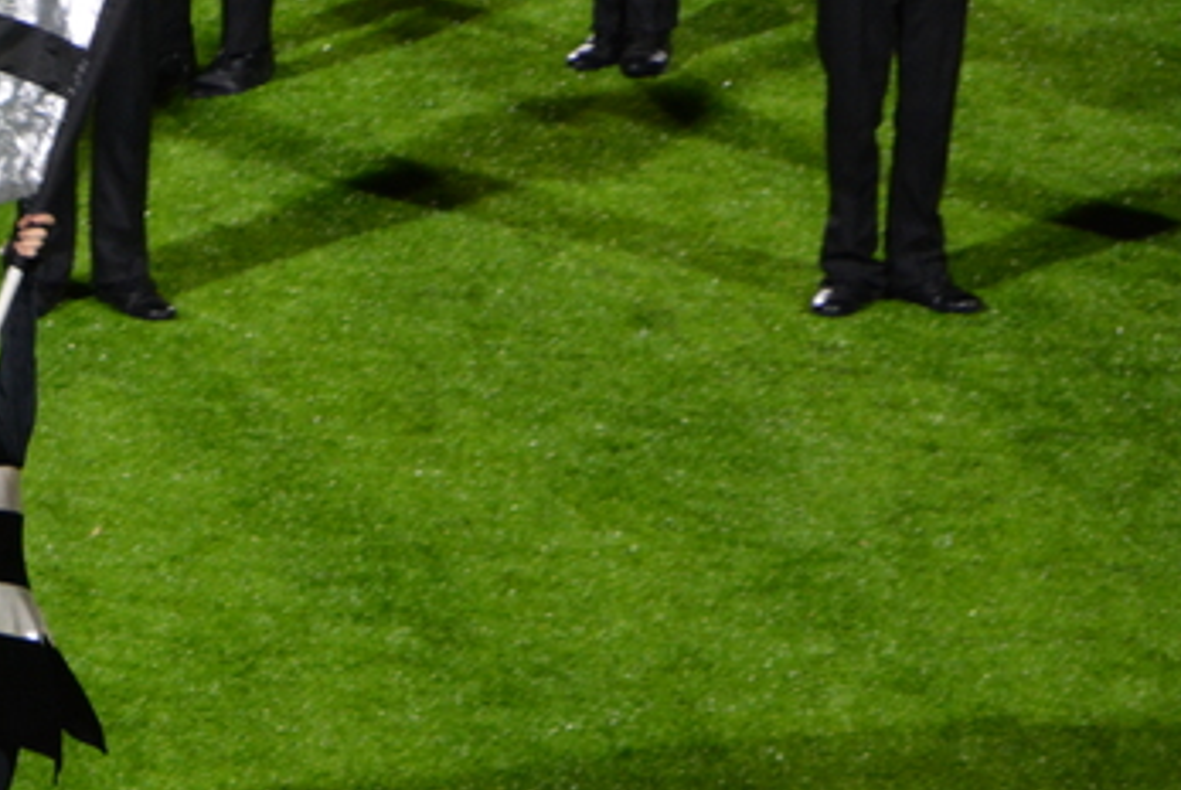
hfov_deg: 3.0
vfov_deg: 2.0
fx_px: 22457
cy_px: 436
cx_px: -150
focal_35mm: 684
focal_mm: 200
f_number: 5.6
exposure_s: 1/125
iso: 1600
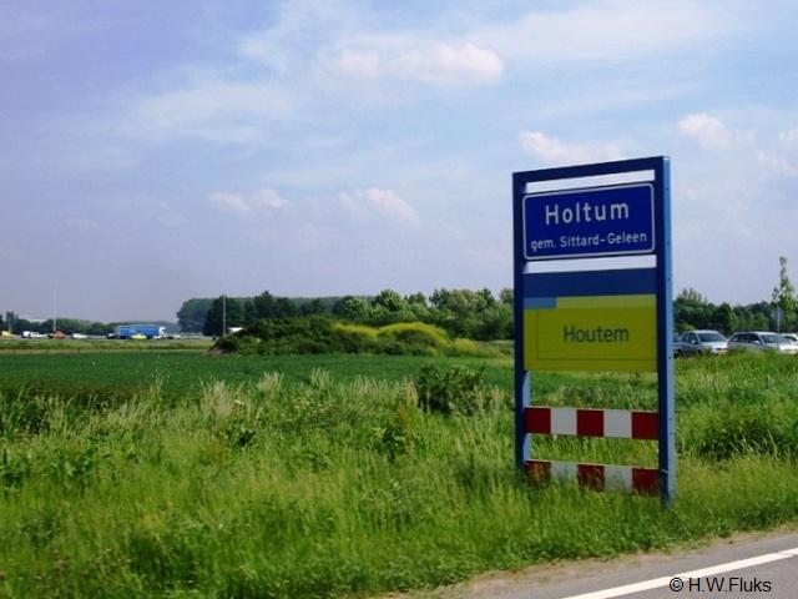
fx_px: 876
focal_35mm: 38
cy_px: 300
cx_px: 399
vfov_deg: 37.7
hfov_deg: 49.0
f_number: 8
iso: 64
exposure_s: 1/160
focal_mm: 7.9
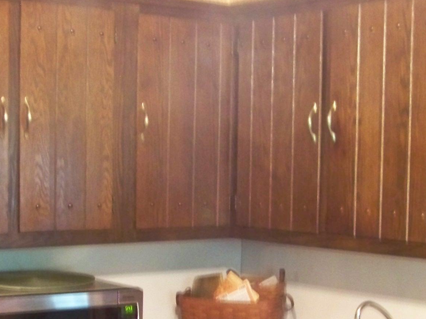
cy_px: 302
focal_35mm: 81
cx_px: 209
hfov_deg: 24.1
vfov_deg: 17.9
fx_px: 997
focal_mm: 5.85
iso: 400
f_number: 2.8
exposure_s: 1/4
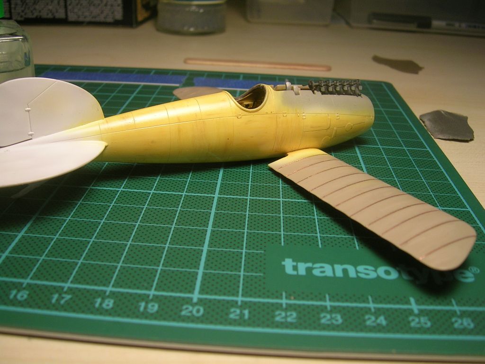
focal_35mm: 40
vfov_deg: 36.0
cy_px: 182
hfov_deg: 46.8
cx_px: 242
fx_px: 560
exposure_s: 1/64.6
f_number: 2.9
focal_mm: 6.1
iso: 50
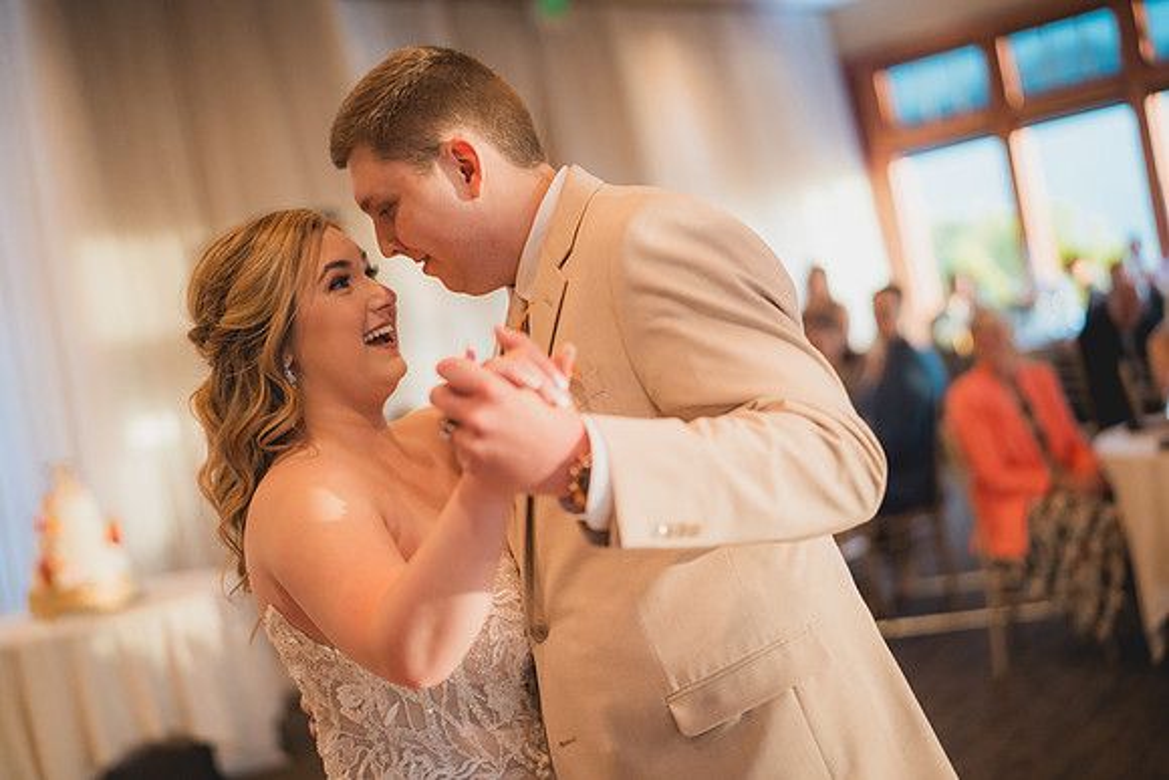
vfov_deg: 27.0
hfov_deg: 39.6
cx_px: 584
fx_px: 1624
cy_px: 390
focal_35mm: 50
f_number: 1.4
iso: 1250
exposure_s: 1/1250
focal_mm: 50
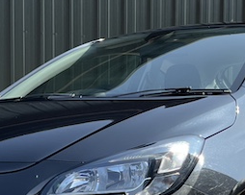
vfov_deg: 15.3
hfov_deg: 19.2
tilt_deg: -1.4
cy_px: 155
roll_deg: -1.1
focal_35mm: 100
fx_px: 725
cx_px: 125
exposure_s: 1/1808
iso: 50
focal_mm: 5.7
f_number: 1.5
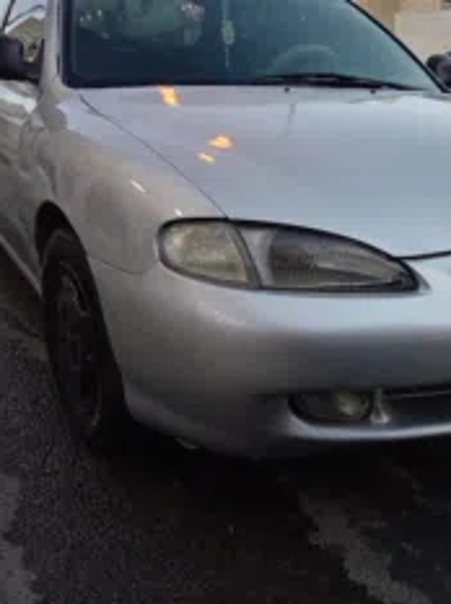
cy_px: 292
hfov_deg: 33.3
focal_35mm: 43
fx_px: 749
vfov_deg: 43.9
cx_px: 293
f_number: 1.8
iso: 103
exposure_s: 1/33.3
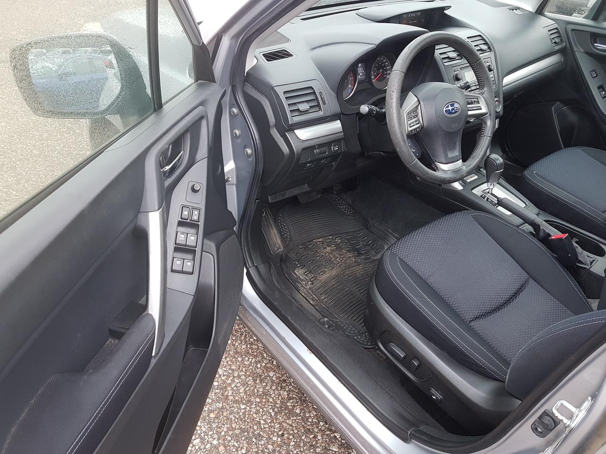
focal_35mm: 26
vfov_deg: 53.1
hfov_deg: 67.3
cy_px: 227
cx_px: 303
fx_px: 455
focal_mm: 4.2
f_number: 1.7
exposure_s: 1/50
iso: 64
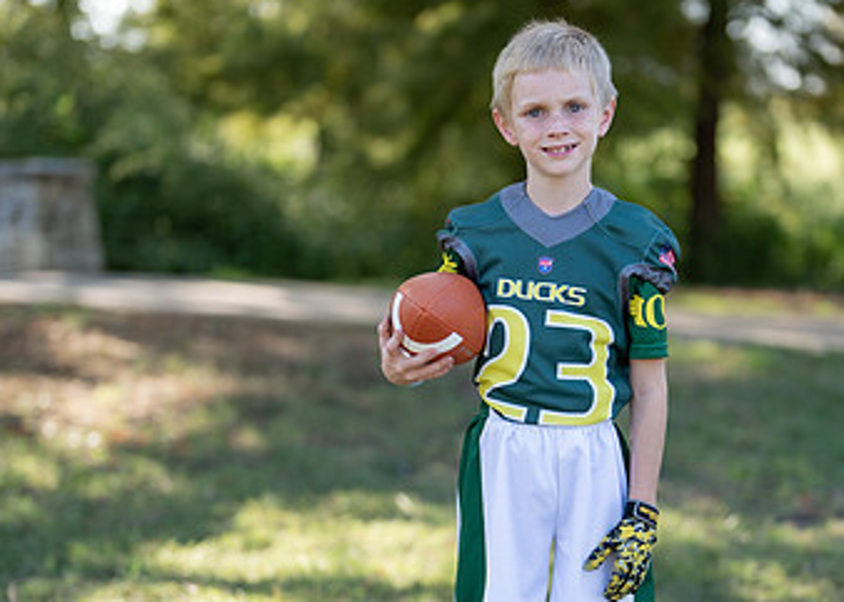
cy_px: 440
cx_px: 557
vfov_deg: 15.8
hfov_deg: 22.1
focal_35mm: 90
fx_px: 2156
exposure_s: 1/1250
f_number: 1.2
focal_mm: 50
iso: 100
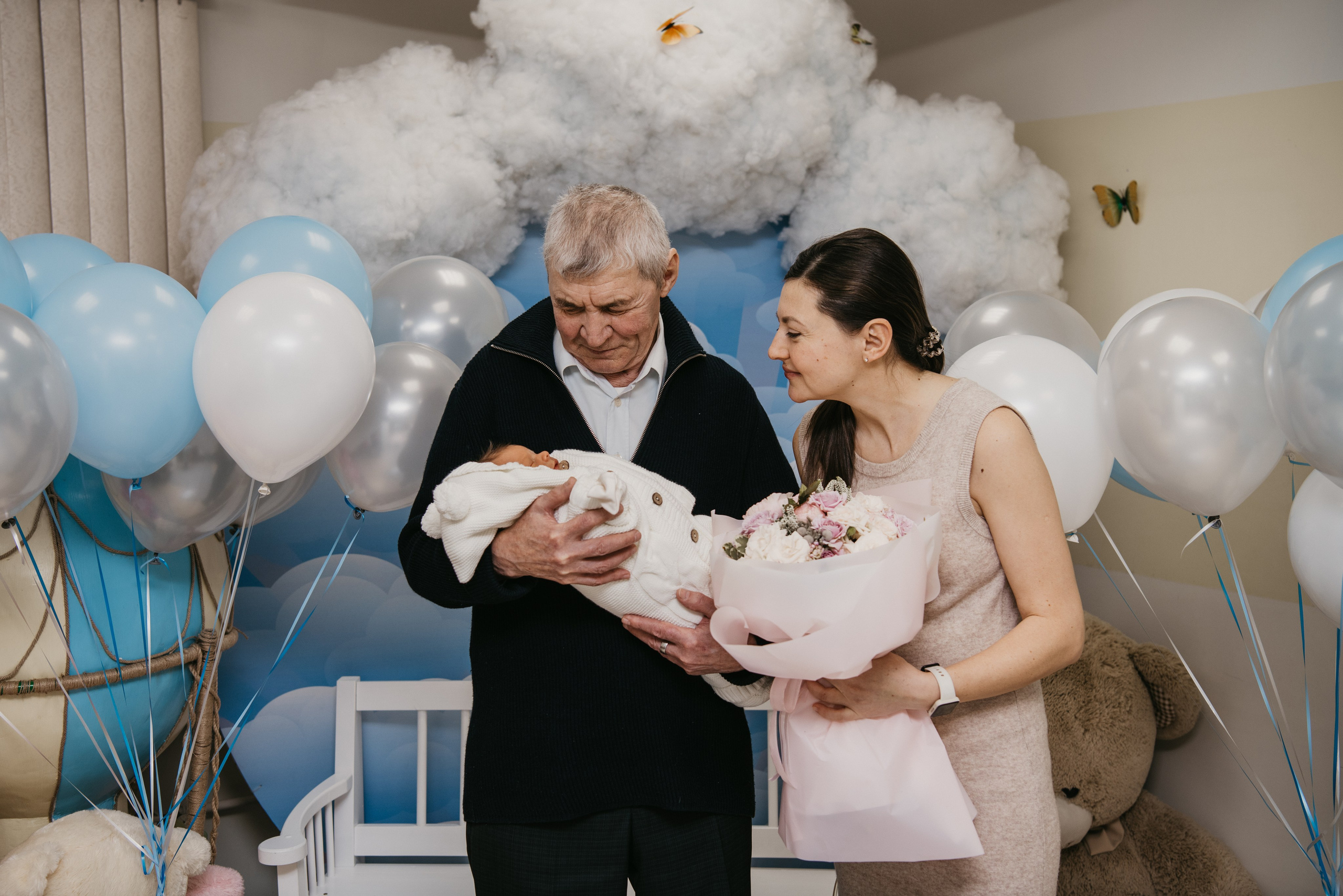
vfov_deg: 27.8
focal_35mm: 48
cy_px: 424
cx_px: 636
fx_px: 1808
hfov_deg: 40.7
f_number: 4
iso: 160
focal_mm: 46
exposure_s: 1/160
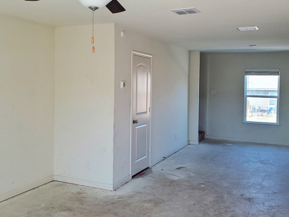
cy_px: 93
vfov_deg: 38.6
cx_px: 148
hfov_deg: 50.1
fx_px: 309
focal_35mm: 37
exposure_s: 1/120
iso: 160
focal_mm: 4.3
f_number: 2.4
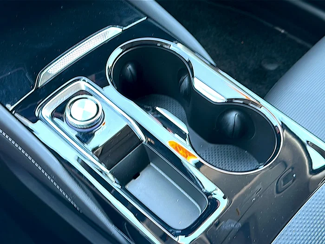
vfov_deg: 36.8
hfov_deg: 47.9
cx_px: 162
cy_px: 122
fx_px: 366
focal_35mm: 39
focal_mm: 6.86
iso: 80
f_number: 1.78
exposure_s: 1/40
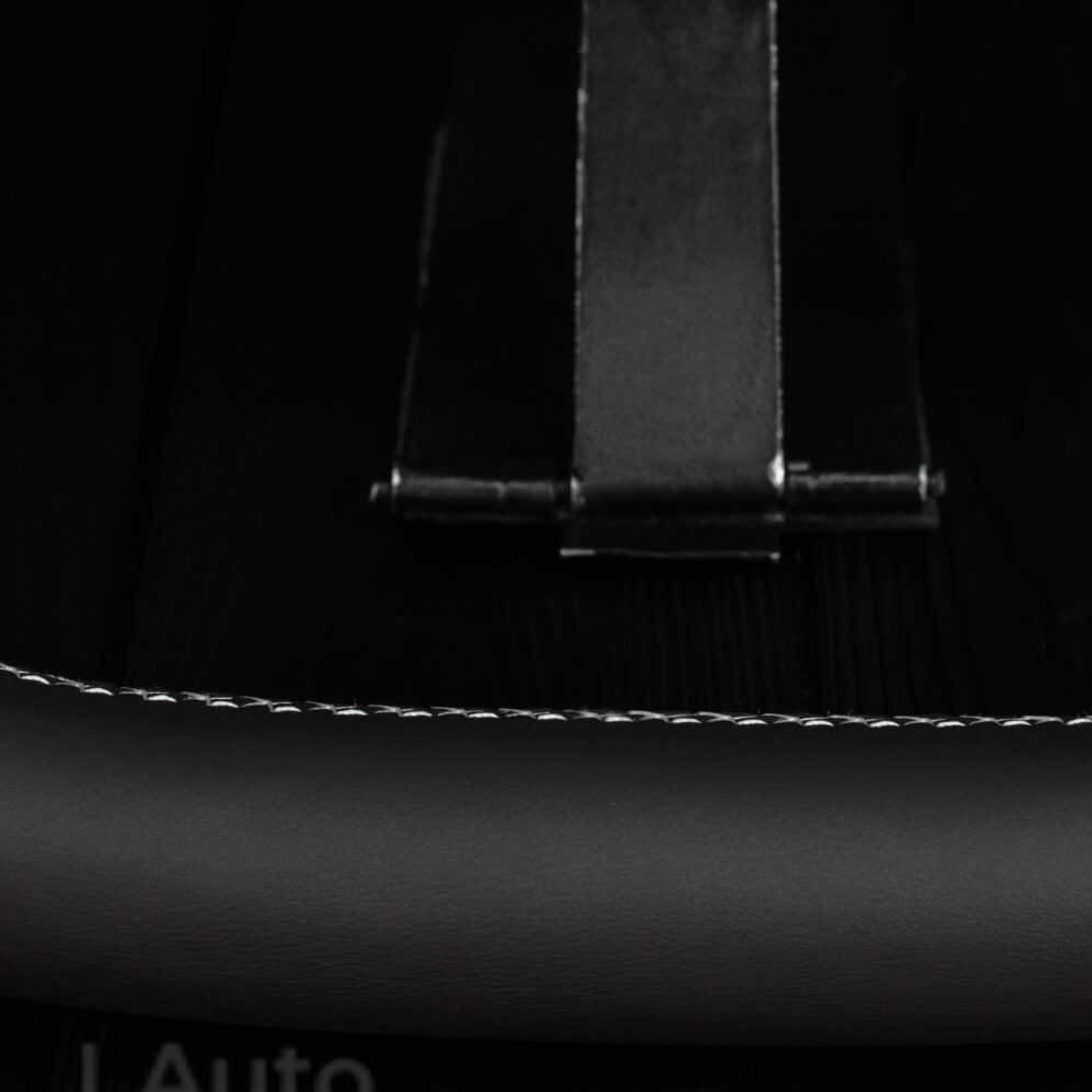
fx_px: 4108
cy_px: 508
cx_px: 686
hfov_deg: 15.1
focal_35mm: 115
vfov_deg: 15.1
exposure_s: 1/125
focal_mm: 35
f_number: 6.3
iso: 500
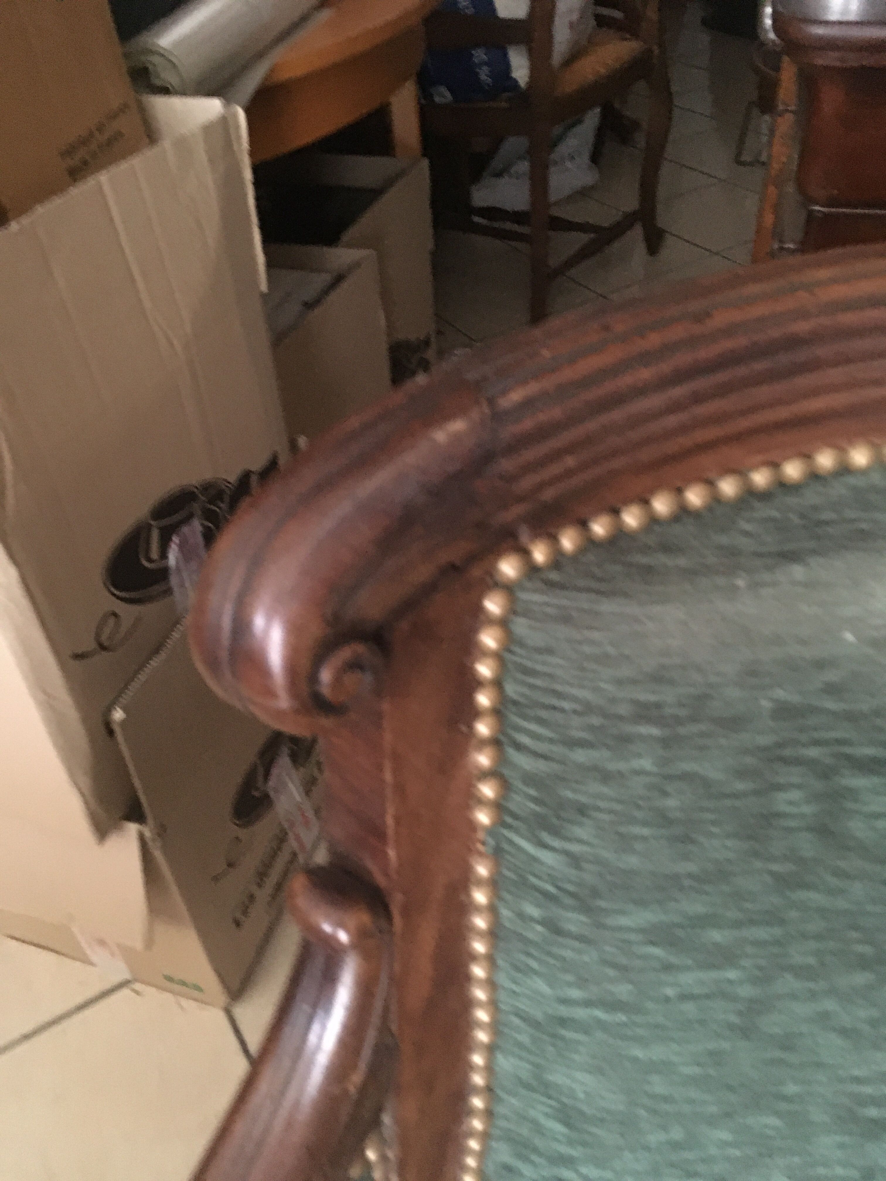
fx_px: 990
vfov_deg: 61.7
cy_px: 590
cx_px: 443
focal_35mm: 29
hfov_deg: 48.2
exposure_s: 1/17
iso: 640
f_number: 2.2
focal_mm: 4.15
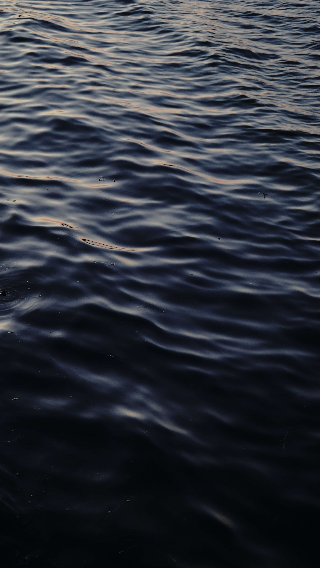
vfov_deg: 32.8
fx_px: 965
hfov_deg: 18.8
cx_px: 146
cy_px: 284
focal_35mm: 64
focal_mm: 61
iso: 640
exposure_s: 1/200
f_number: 5.6
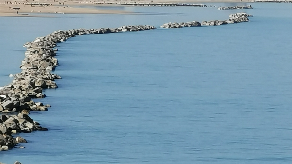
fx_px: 4722
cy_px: 41
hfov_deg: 3.5
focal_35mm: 610
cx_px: -4
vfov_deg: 2.0
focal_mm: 14.46
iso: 50
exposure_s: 1/919
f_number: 3.4
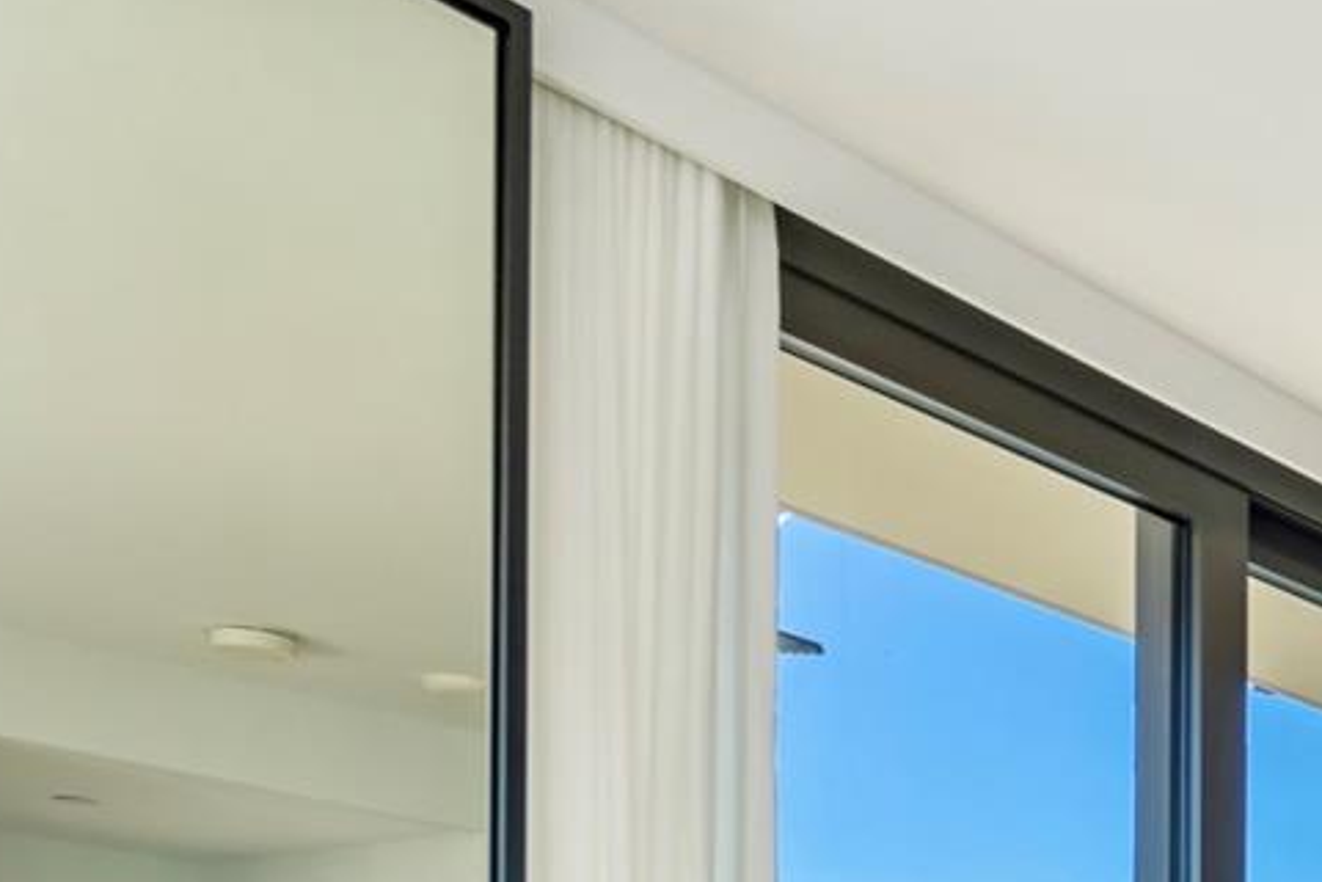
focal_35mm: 60
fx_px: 2203
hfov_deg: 25.3
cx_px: 1986
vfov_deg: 20.2
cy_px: 1231
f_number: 8
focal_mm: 12
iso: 160
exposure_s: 1/60
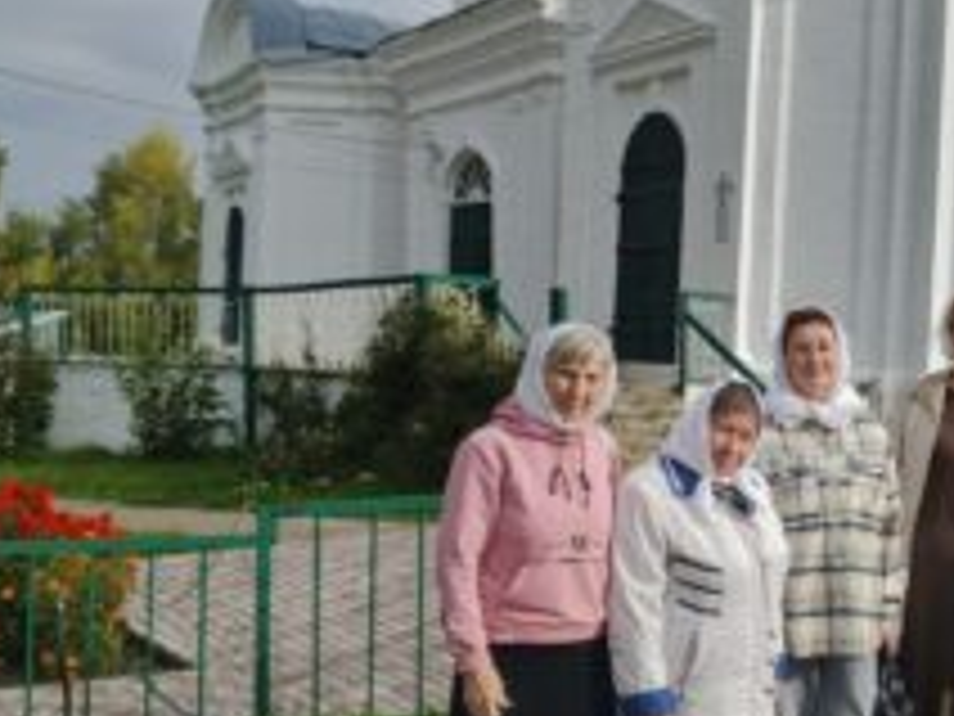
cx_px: 756
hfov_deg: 35.7
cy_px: 356
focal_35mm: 52
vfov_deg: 28.0
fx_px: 1433
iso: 50
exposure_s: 1/677
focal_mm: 4.09
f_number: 1.6
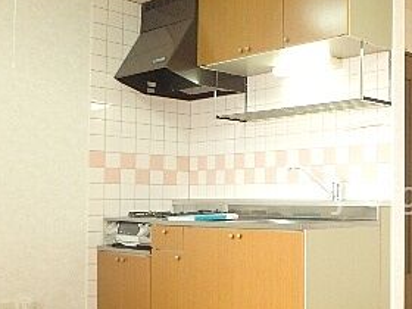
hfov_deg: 35.1
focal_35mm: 48
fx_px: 571
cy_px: 197
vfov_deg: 30.1
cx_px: 431
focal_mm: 3.7
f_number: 3.5
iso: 400
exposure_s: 1/30
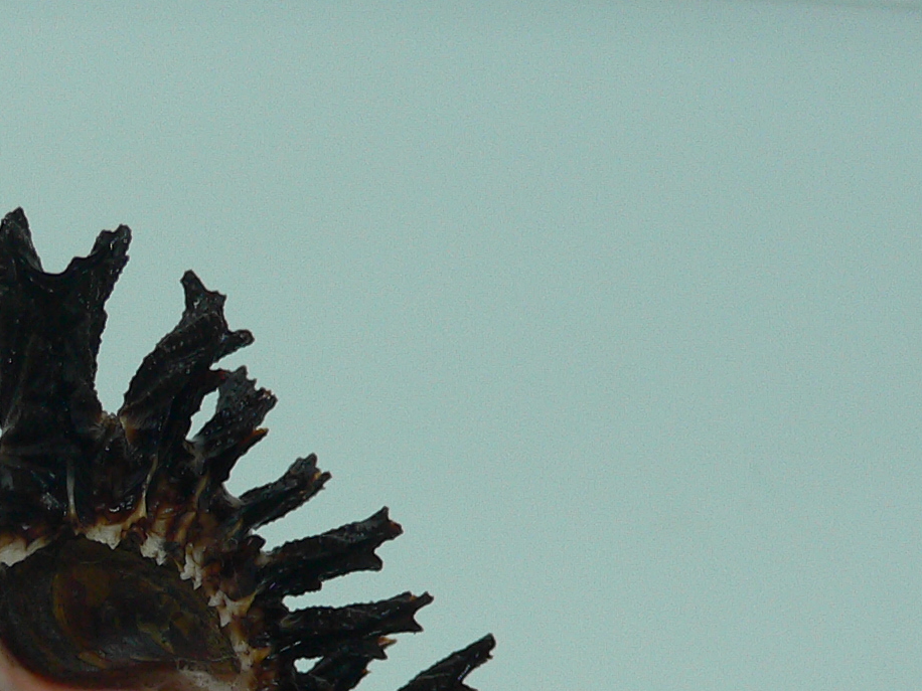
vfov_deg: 18.5
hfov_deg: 24.4
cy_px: 729
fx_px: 2051
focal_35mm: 77
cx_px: 47
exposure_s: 1/60
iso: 100
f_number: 2.8
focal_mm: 4.6
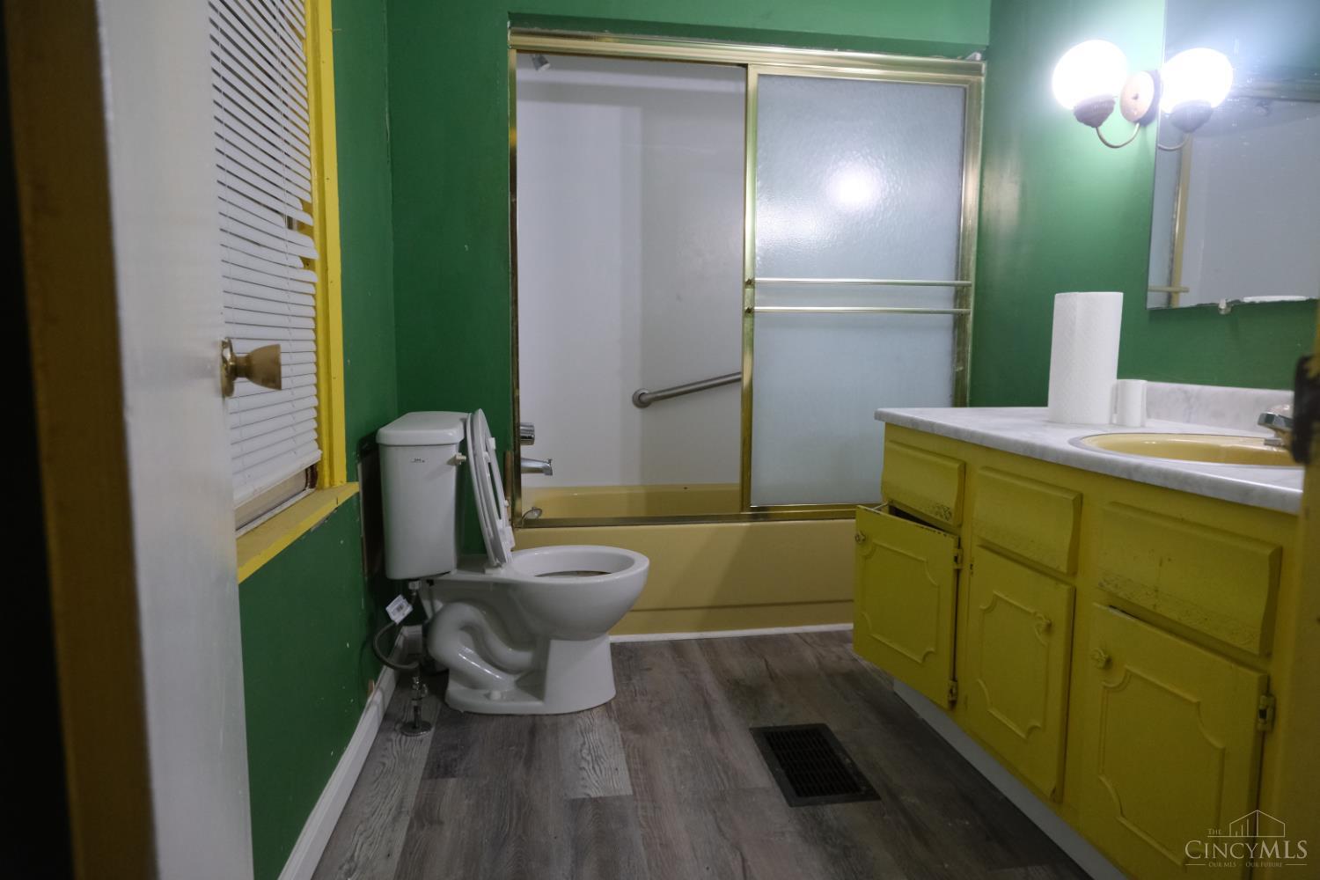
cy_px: 440
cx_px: 660
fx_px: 843
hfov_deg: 76.1
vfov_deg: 55.1
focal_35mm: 23
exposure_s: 1/30
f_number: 3.5
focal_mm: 15
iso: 2000
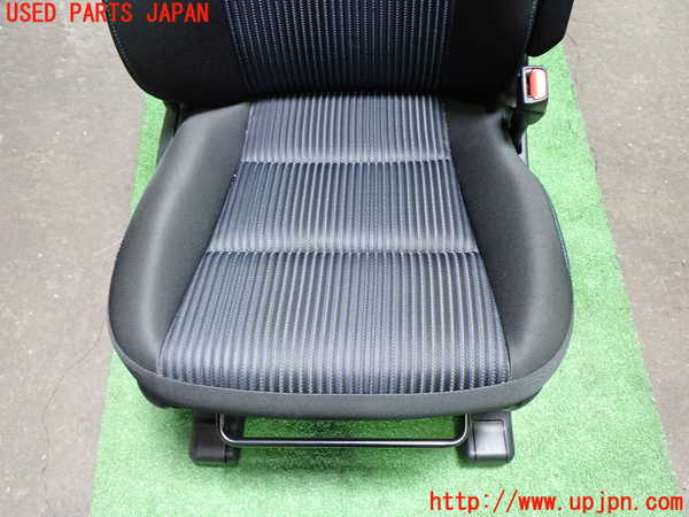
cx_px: 344
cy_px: 258
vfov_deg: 46.8
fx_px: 597
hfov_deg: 60.0
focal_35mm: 30
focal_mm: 5.4
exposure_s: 1/30
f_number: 2.3
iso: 400
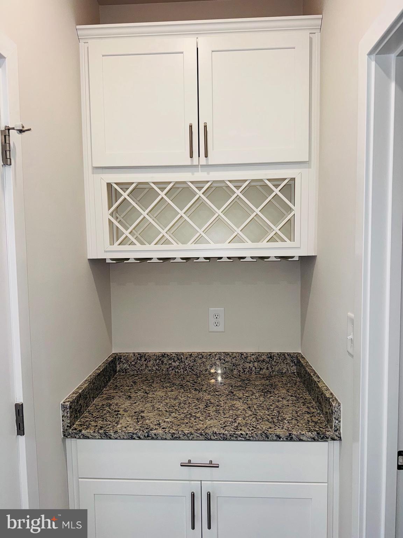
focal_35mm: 24
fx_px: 373
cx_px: 202
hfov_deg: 56.8
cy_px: 269
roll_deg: +0.5
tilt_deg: -4.2
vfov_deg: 71.6
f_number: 1.78
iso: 64
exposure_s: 1/120
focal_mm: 6.76
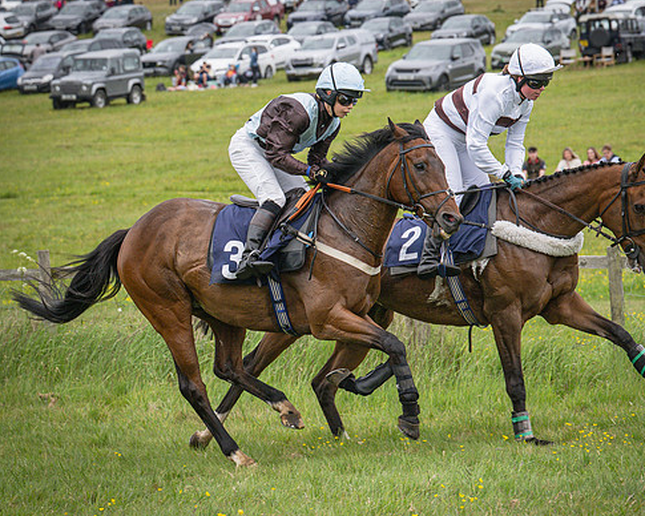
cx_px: 365
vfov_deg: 8.4
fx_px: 3512
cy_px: 247
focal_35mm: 184
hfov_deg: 10.5
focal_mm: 82
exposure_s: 1/1600
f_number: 4
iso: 400
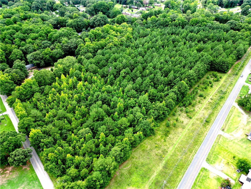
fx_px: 174
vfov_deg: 56.8
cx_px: 126
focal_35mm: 24
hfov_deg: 71.6
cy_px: 94
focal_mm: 6.72
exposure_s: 1/640
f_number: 1.7
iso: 100
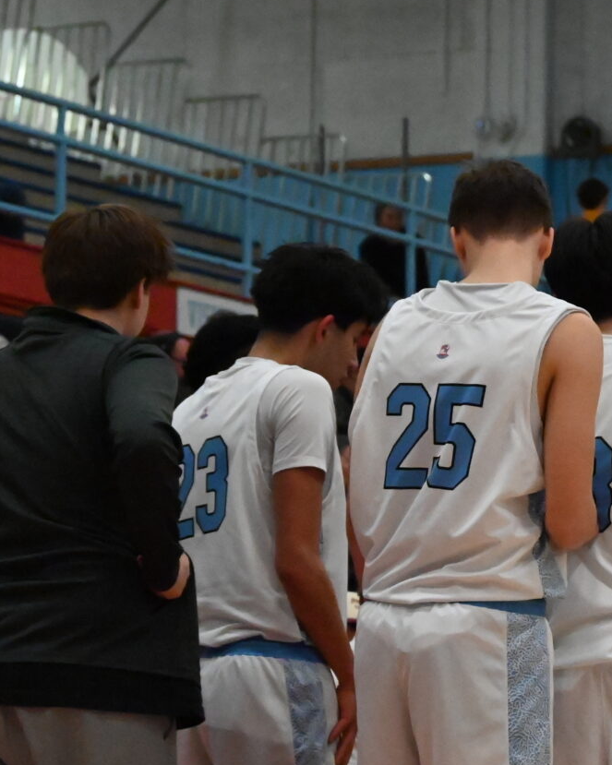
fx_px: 4597
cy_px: 561
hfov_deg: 7.5
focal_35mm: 203
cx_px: 958
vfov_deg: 9.5
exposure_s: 1/500
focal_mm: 70
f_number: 6
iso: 12800
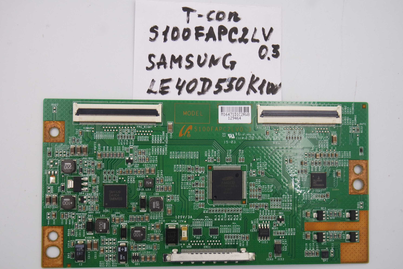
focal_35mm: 48
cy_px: 134
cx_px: 202
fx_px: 537
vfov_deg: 28.1
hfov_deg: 41.1
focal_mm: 18
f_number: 4.5
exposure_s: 1/125
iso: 160
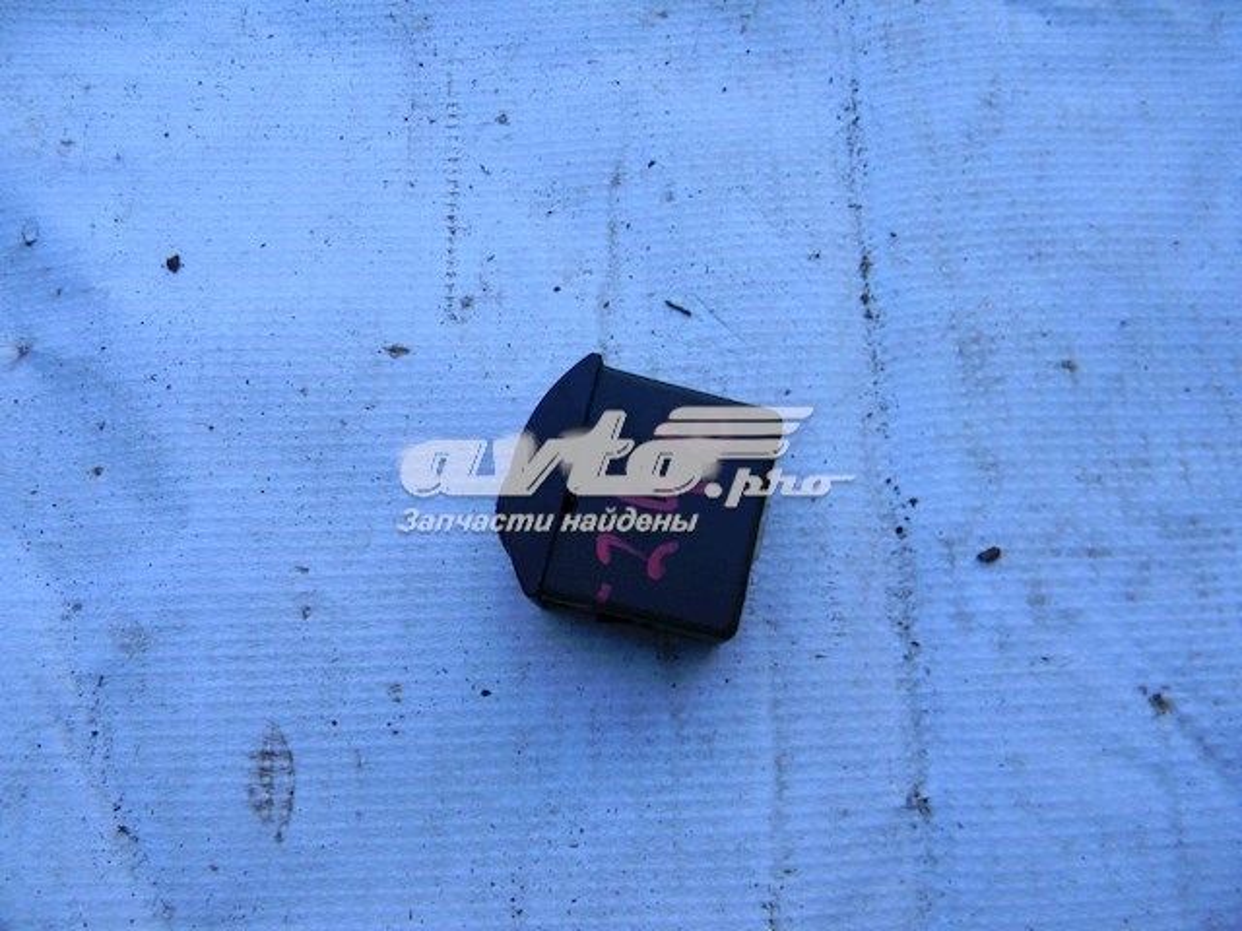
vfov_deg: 49.7
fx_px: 1005
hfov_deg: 63.4
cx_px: 621
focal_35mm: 28
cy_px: 466
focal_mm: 5
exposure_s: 1/190
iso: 80
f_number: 3.5
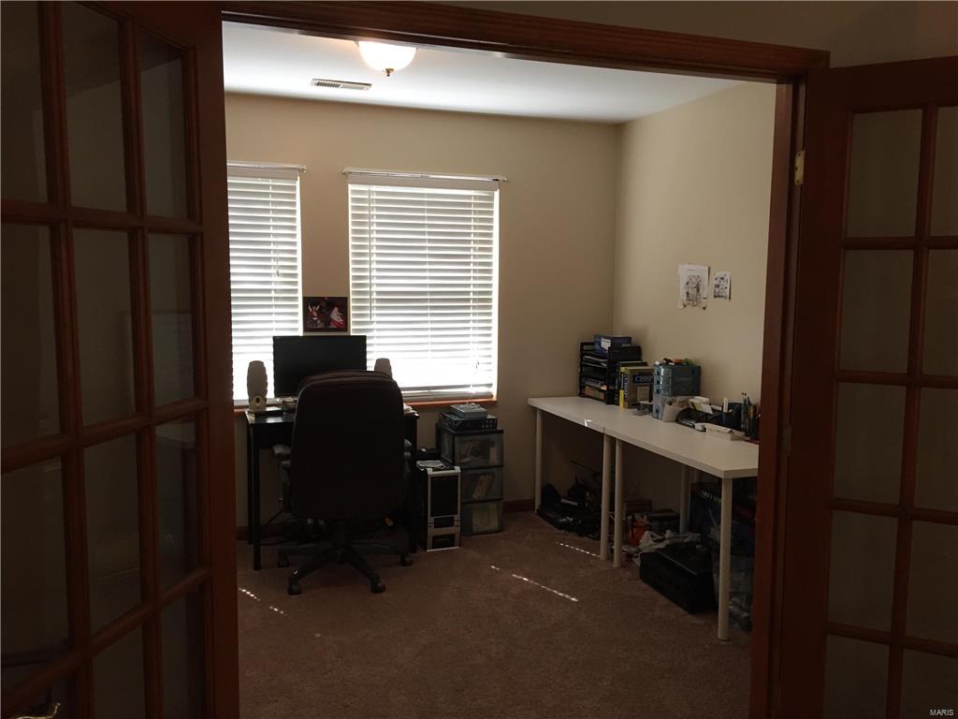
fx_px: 803
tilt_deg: -7.3
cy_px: 360
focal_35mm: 29
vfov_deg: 48.2
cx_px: 479
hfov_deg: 61.7
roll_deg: -1.4
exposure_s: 1/30
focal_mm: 4.15
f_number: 2.2
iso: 50
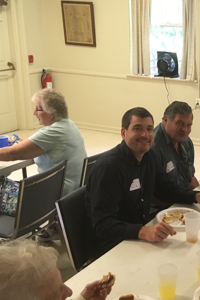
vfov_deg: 37.5
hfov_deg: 23.6
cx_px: 229
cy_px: 149
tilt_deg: -15.9
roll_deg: -2.2
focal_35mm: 53
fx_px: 441
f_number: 2.2
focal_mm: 4.15
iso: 160
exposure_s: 1/30
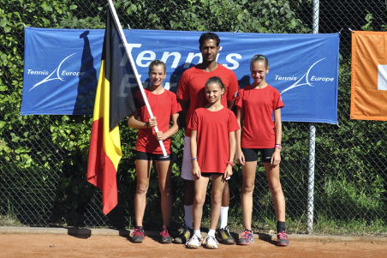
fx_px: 913
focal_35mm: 85
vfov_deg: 16.0
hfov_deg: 23.9
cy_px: 95
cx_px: 230
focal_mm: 40
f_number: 7.1
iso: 320
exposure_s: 1/1250
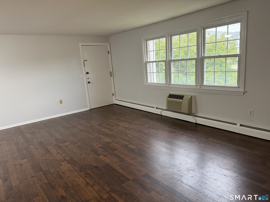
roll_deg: +4.5
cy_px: 101
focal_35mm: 24
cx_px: 135
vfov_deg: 56.8
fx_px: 187
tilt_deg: -11.9
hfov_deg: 71.6
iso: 500
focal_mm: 6.76
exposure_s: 1/60
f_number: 1.78
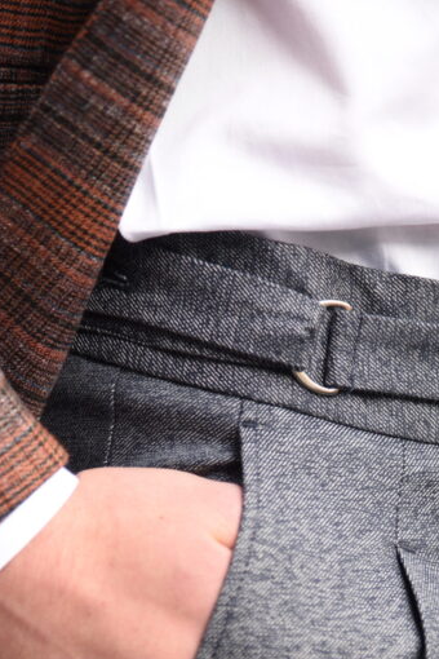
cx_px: 256
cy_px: 627
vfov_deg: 8.3
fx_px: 4518
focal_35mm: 247
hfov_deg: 5.6
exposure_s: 1/125
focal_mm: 120
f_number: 4
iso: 200
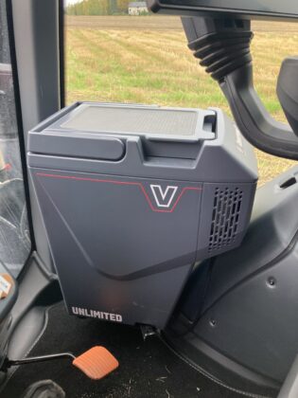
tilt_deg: -29.5
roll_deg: +2.8
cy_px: 199
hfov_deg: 49.7
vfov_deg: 63.4
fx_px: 321
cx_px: 149
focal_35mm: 28
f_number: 1.8
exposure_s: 1/121
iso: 80
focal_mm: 3.99
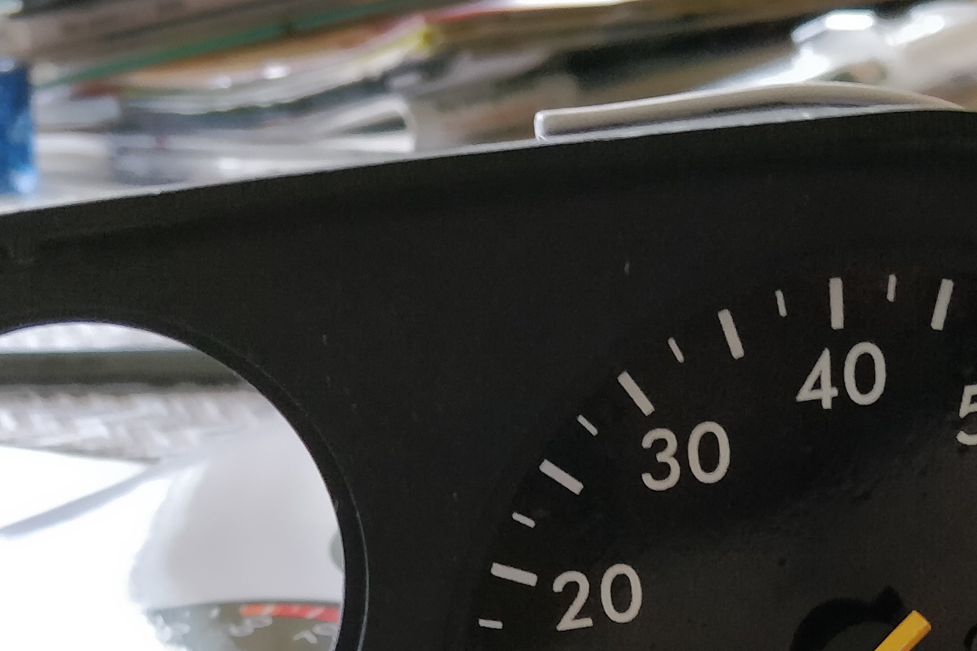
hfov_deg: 28.4
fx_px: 1927
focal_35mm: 71
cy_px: 973
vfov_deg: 17.3
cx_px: 521
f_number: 1.7
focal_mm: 4.1
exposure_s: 1/100
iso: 400
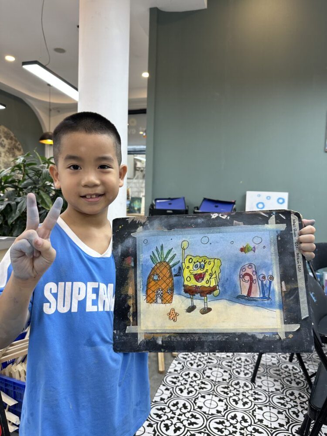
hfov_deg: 56.8
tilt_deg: -3.8
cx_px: 164
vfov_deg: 71.6
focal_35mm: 24
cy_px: 218
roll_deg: -2.2
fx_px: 302
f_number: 1.78
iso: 100
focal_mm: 6.86
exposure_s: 1/100
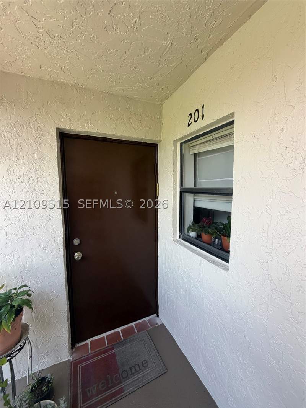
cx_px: 153
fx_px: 165
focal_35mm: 14
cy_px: 204
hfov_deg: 85.7
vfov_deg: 102.1
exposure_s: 1/167
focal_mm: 2.22
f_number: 2.2
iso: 64
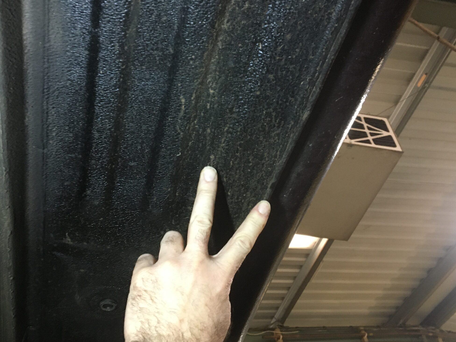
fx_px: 501
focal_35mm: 38
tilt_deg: +47.1
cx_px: 228
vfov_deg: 37.7
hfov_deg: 49.0
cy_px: 164
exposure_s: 1/20
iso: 200
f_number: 2.2
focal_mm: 4.15
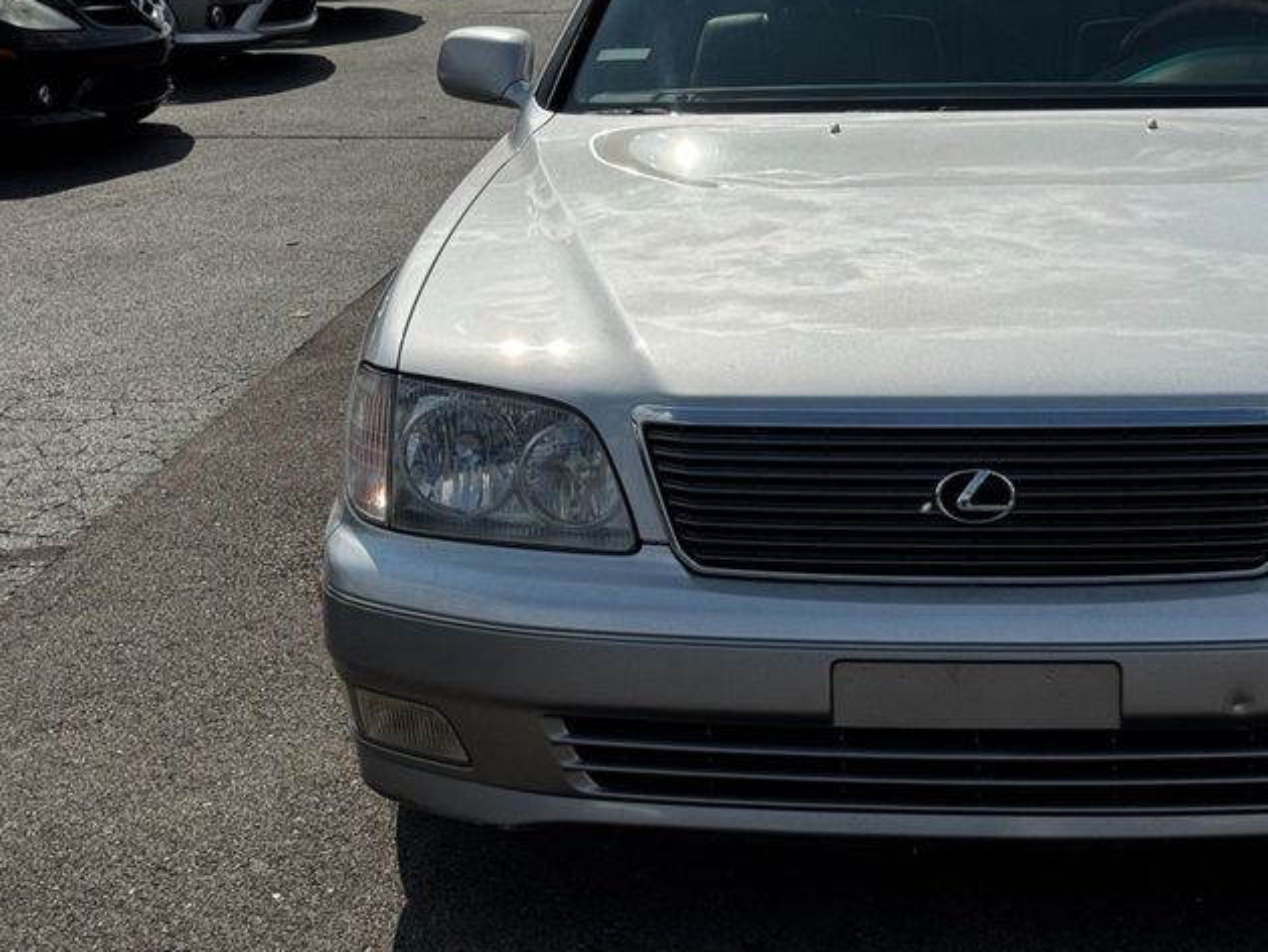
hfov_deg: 24.9
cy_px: 330
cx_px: 817
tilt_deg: -11.4
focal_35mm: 78
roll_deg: +1.4
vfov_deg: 18.9
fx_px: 2858
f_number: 1.78
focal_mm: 6.76
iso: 64
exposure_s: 1/10526
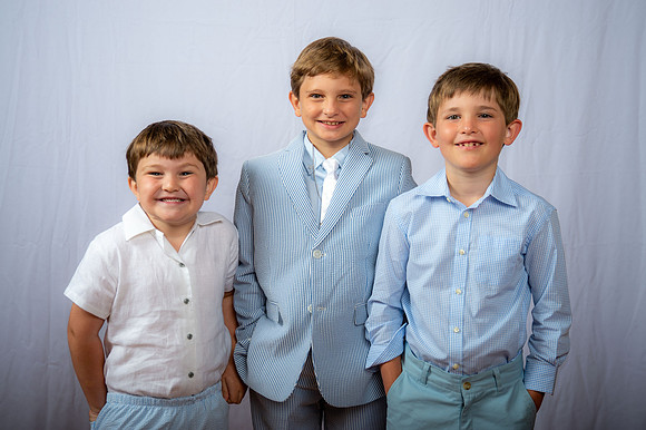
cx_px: 323
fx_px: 986
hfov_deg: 36.3
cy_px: 215
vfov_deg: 24.6
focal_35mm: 55
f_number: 6.3
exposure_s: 1/200
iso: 250
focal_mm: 55
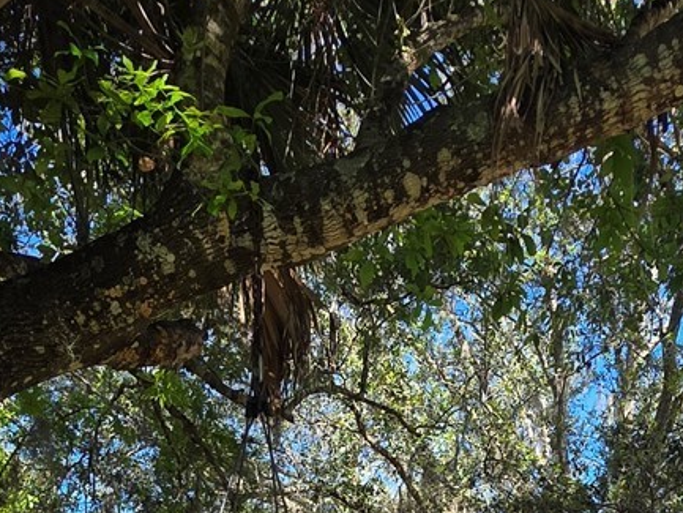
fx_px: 947
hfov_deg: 39.4
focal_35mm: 48
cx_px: 427
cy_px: 778
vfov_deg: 23.8
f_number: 1.9
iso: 40
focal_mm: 2.2
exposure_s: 1/536
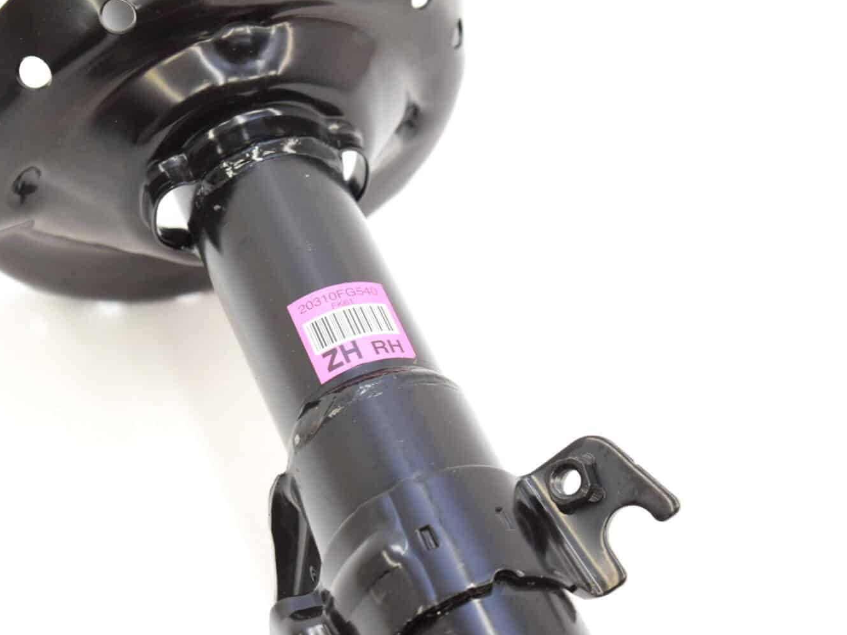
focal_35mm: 90
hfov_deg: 21.9
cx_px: 370
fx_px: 2191
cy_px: 317
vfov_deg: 16.5
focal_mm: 55
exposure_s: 1/80
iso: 400
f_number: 5.6
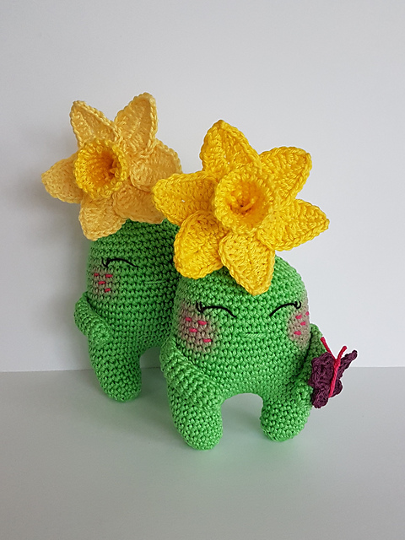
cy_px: 270
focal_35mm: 26
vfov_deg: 67.3
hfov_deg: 53.1
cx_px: 202
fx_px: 406
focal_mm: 4.2
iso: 250
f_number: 1.7
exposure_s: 1/24
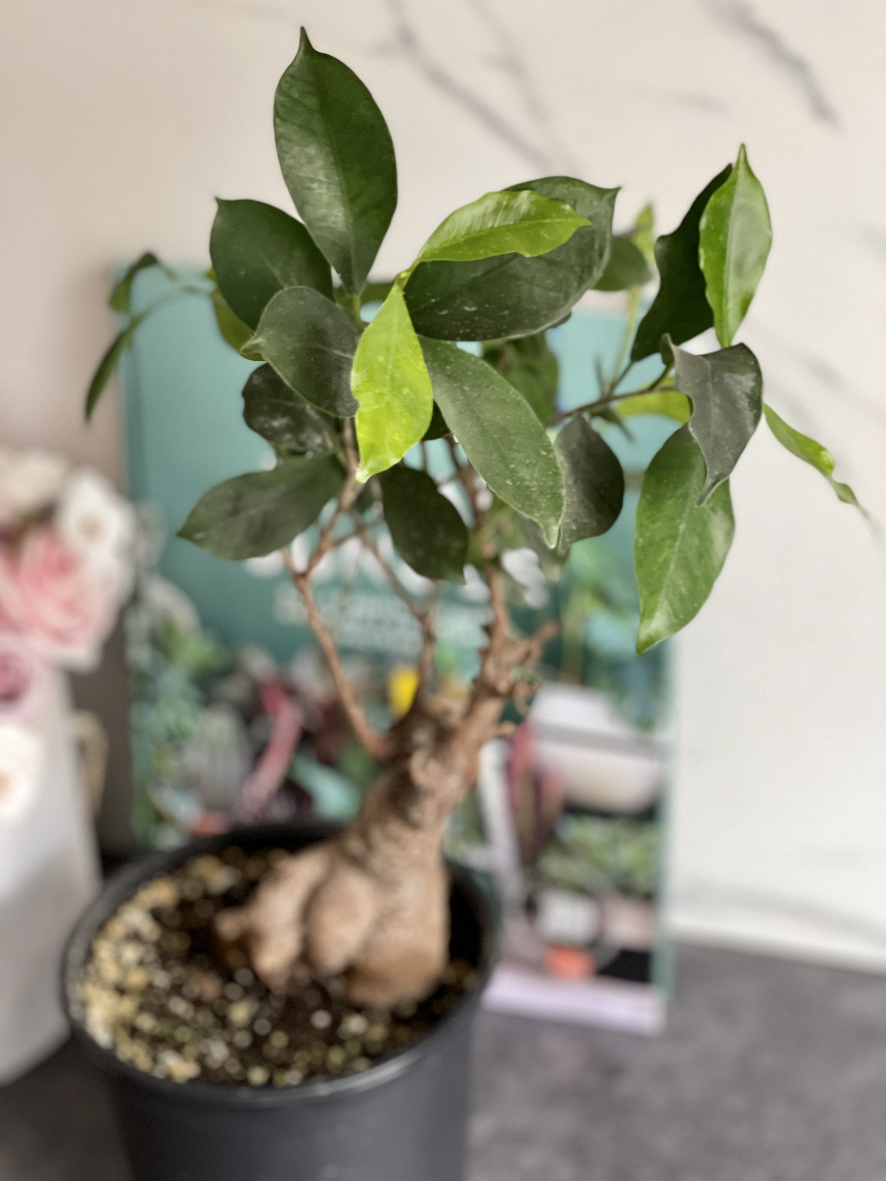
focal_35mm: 64
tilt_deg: -29.2
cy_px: 590
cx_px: 443
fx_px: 2184
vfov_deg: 30.3
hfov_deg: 22.9
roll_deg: +3.0
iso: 250
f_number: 2.2
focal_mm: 7.5
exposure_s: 1/40
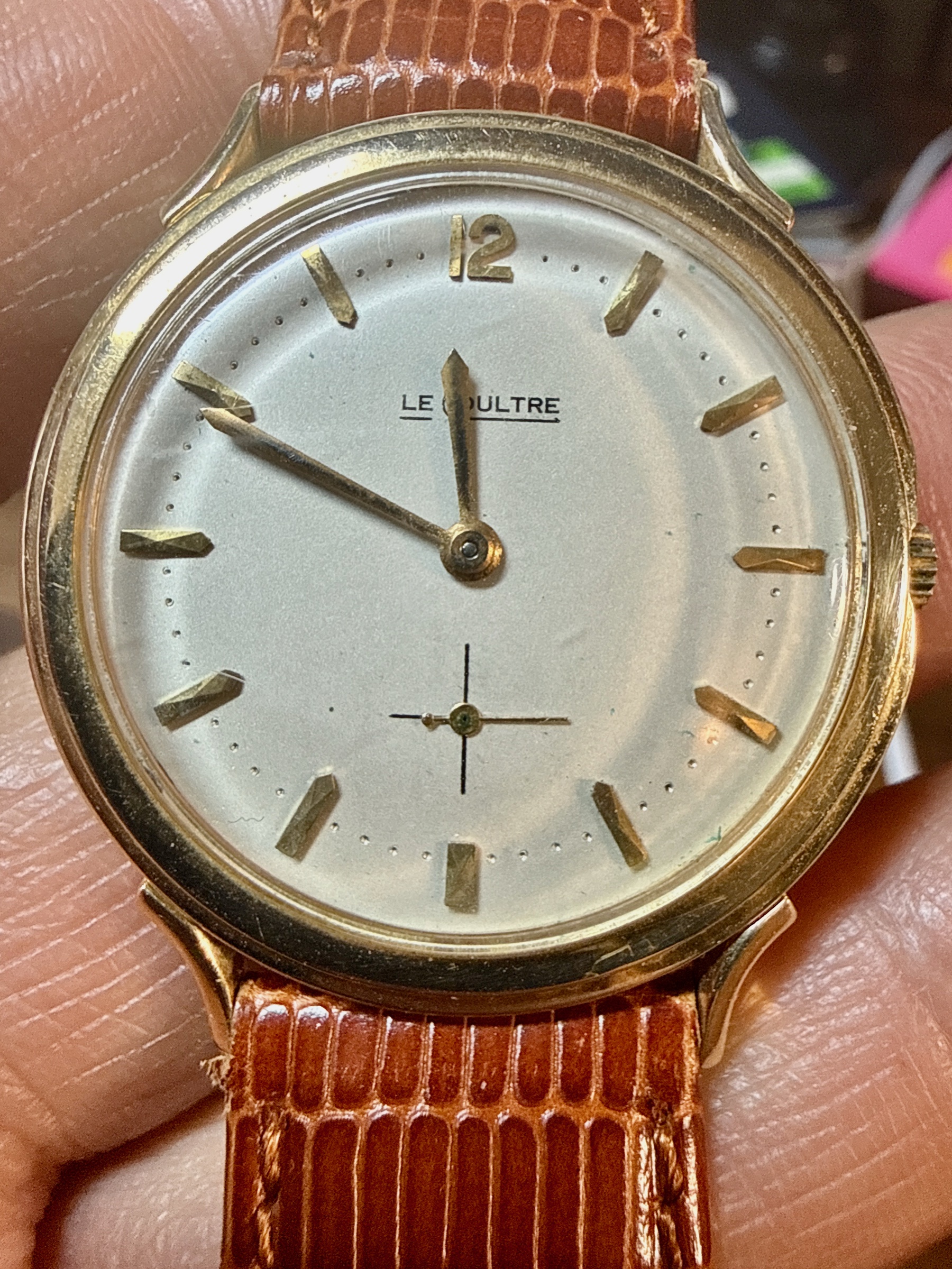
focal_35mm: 25
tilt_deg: -49.3
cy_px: 634
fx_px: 917
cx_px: 476
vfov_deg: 69.4
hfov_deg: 54.9
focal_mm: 2.22
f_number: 2.2
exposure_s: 1/99
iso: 125
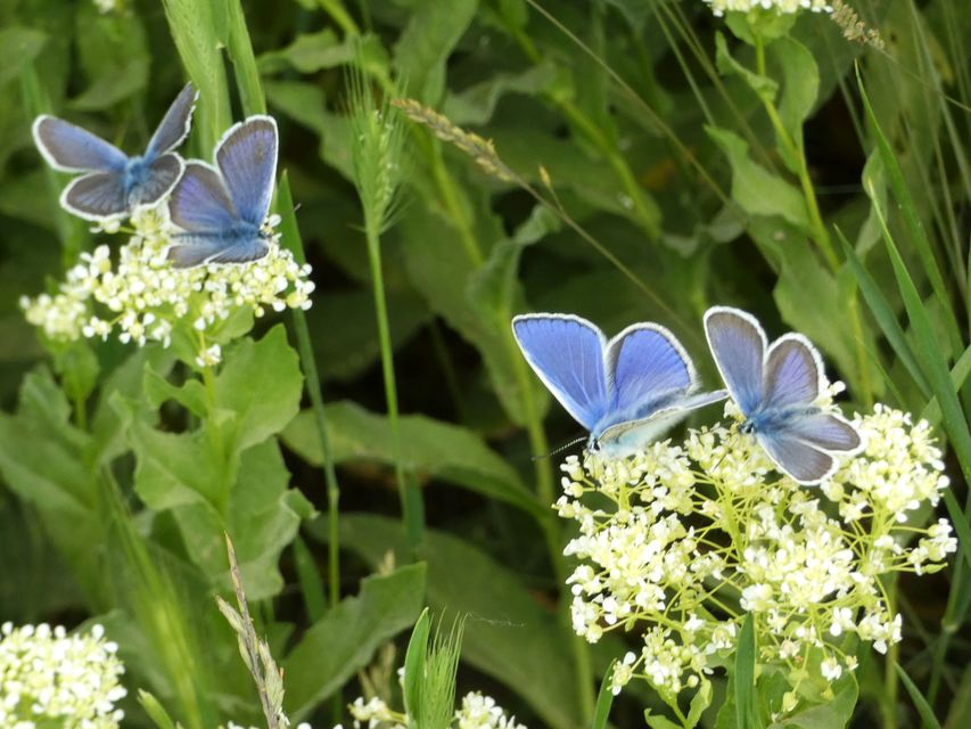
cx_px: 486
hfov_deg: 7.0
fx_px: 7911
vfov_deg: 5.3
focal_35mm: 282
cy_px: 364
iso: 200
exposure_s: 1/80
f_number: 5.5
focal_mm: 50.6
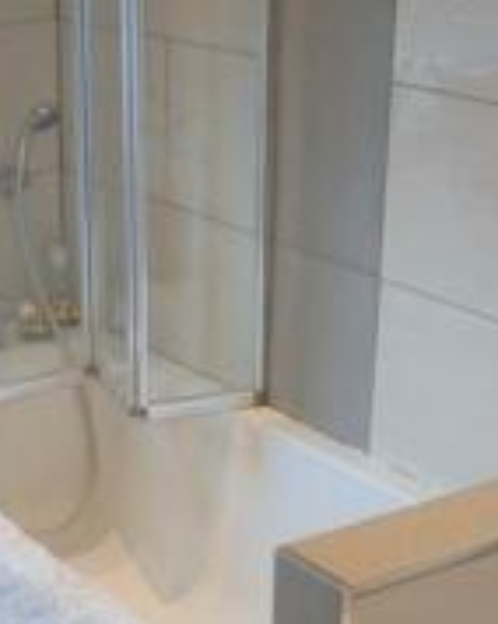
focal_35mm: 83
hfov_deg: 18.0
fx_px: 1532
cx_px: -4
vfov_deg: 22.7
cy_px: 510
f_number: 4
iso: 400
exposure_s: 1/160
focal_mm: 16
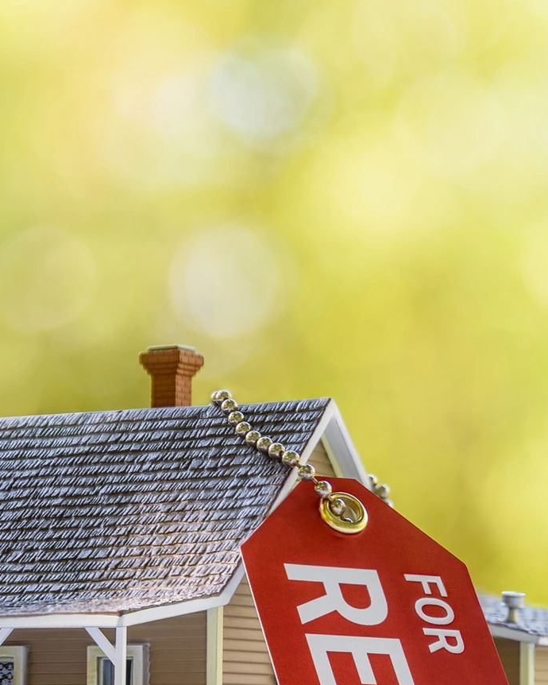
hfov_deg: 10.6
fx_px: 2939
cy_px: 507
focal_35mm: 145
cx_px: 511
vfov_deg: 13.2
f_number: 11
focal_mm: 52
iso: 80
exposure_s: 1/5
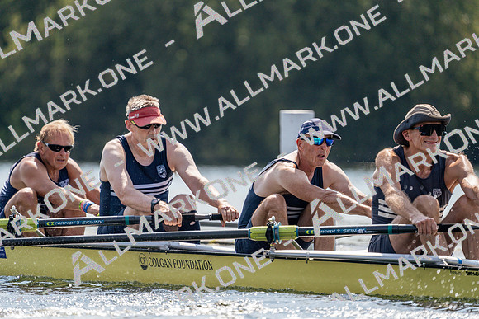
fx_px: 7200
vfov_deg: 2.5
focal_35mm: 541
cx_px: 240
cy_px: 160
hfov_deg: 3.8
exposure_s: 1/1600
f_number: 6.3
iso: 400
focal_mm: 541
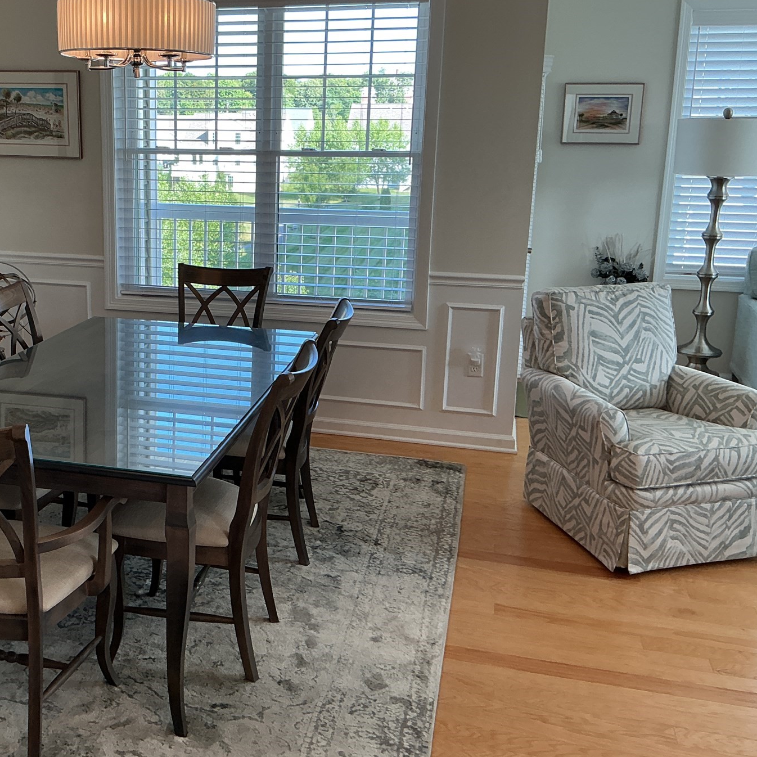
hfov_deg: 41.8
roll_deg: -0.1
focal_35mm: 39
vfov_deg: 42.7
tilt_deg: -12.3
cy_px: 328
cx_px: 204
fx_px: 965
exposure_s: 1/120
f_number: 1.8
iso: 40
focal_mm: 3
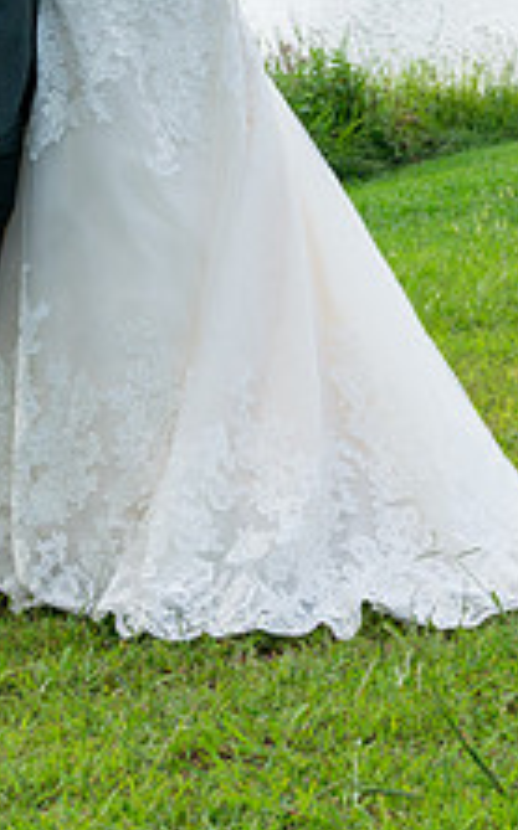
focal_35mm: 170
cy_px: 22
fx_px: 3847
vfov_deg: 12.2
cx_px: 209
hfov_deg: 7.7
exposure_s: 1/250
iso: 220
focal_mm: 55
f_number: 8
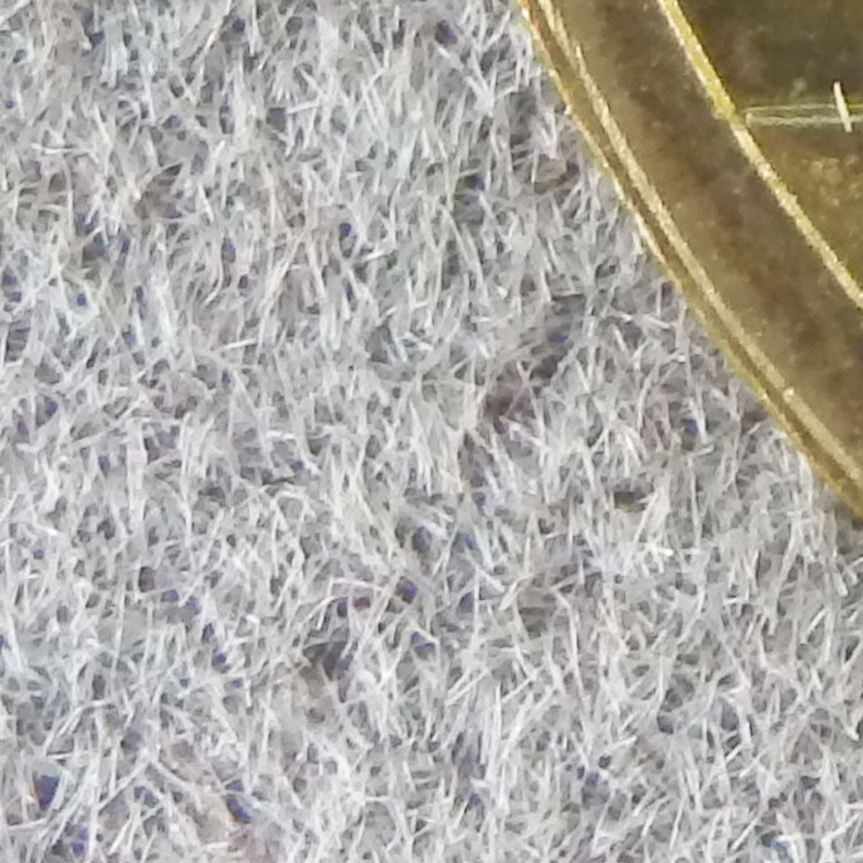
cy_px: -541
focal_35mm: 629
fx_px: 17741
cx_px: 2300
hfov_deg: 2.8
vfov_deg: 2.8
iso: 800
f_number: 5
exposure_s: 1/100
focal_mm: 19
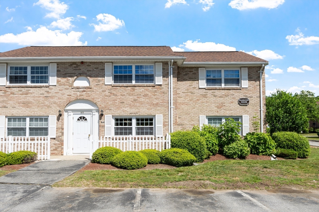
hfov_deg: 61.9
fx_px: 266
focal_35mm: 30
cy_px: 106
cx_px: 160
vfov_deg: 43.6
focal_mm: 20
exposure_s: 1/400
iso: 100
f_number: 8
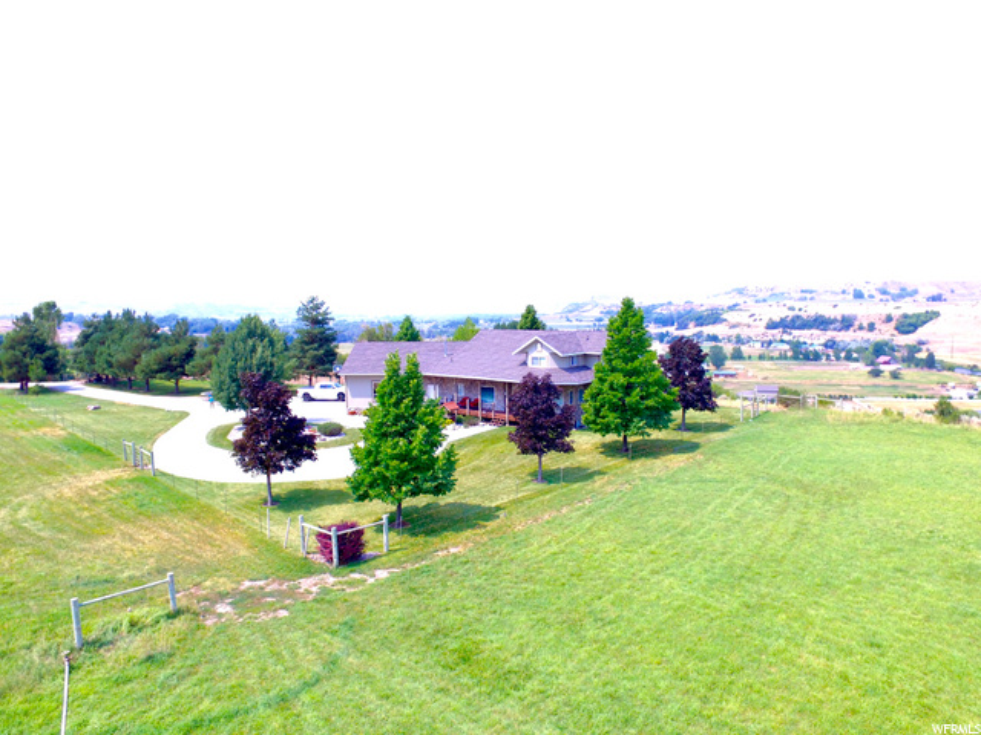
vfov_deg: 66.0
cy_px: 368
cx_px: 490
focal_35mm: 20
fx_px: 567
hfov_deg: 81.7
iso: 100
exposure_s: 1/400
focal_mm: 3.61
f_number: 2.8
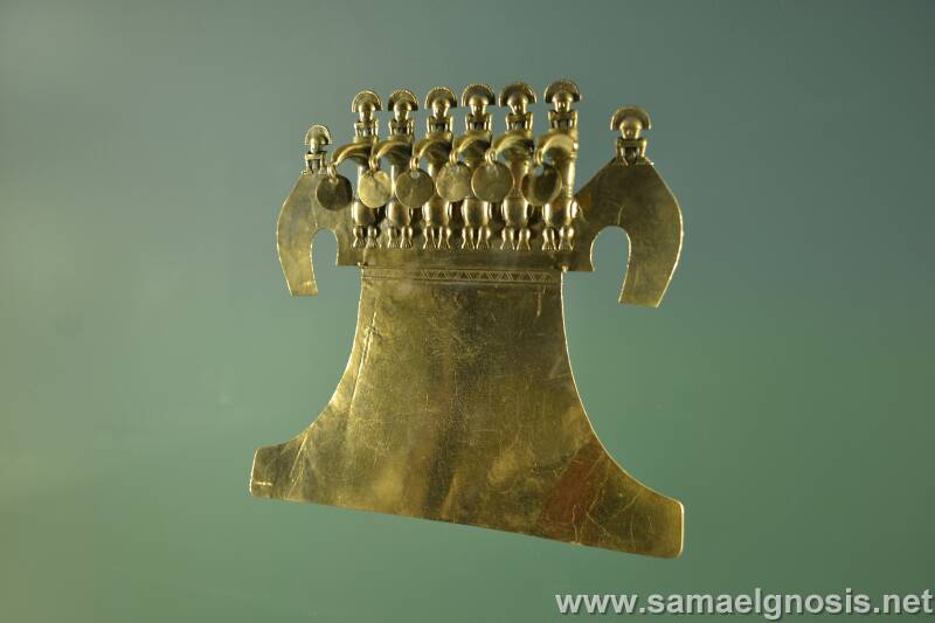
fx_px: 779
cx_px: 468
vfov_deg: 43.6
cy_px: 312
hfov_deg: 61.9
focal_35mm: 30
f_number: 3.8
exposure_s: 1/8
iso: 100
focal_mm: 20
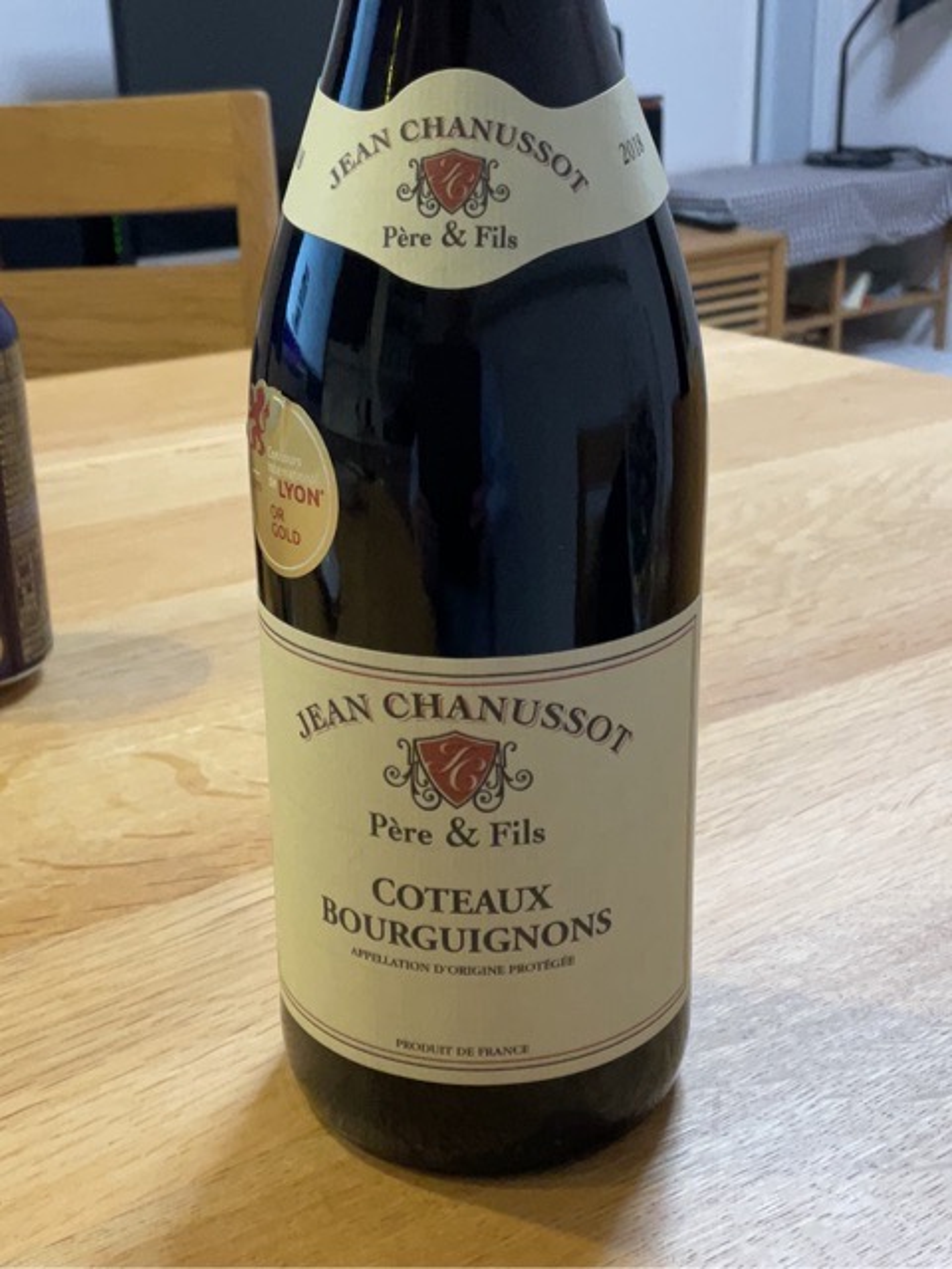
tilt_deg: -21.2
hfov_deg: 46.8
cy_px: 634
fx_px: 1100
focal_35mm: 30
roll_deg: +1.4
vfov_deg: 60.0
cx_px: 476
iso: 125
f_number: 1.8
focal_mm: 3
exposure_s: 1/60
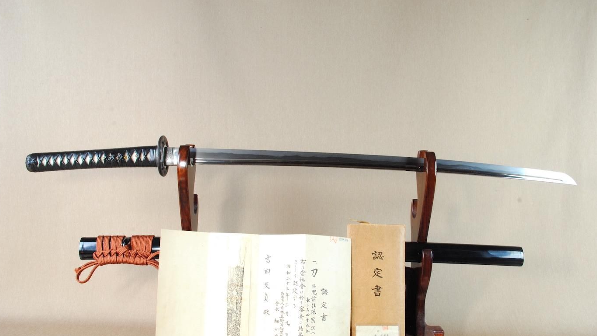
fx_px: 459
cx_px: 300
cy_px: 182
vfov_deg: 40.2
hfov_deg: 66.1
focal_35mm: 29
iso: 400
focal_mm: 18
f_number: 11
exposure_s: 1/2
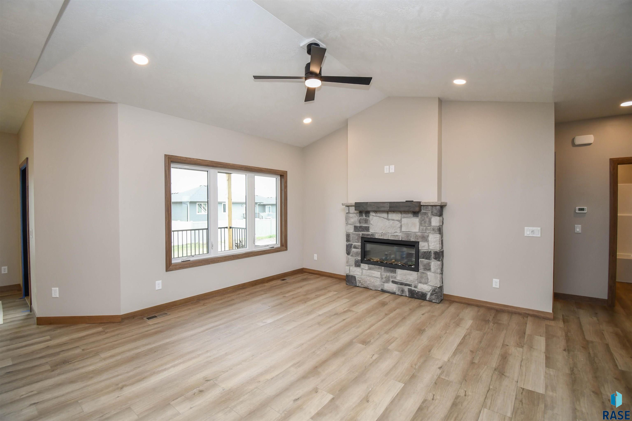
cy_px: 210
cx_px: 316
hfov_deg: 100.4
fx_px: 263
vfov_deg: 77.3
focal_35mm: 15
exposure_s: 1/100
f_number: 5
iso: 500
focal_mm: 10
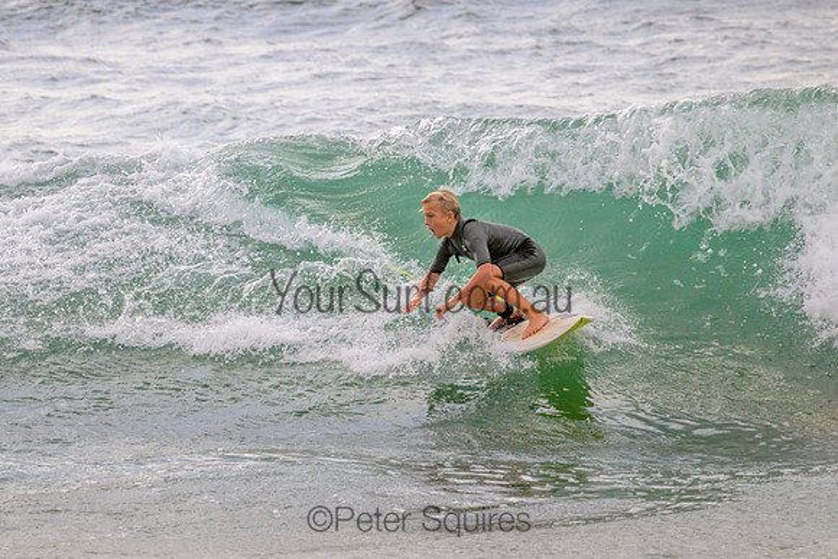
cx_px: 314
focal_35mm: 1001
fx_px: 23299
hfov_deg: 2.1
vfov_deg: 1.4
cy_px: 220
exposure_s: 1/2000
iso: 1250
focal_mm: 800
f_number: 11
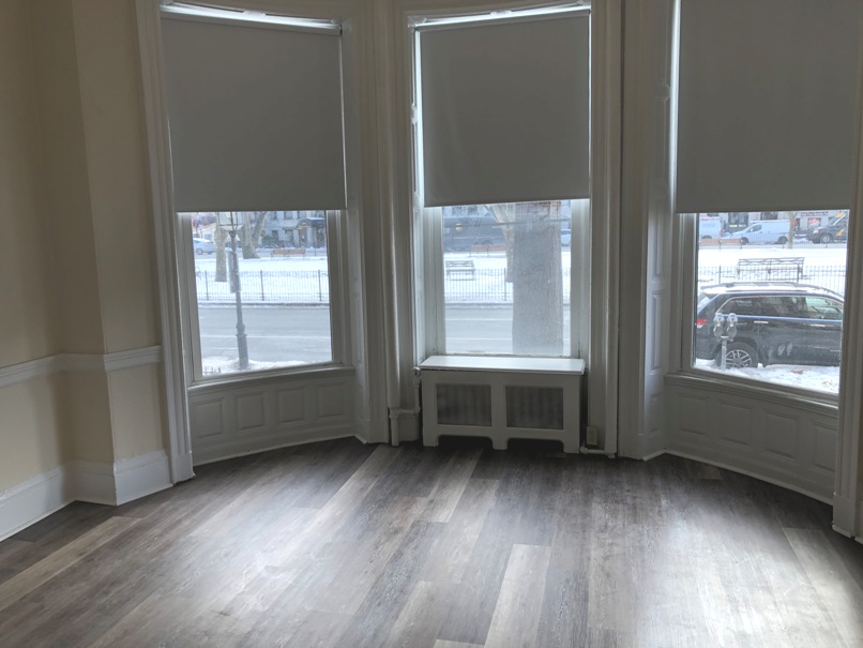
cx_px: 432
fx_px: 698
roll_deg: +1.0
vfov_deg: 49.8
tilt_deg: -9.0
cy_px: 324
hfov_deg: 63.4
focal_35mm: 28
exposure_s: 1/120
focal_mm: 3.99
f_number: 1.8
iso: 32
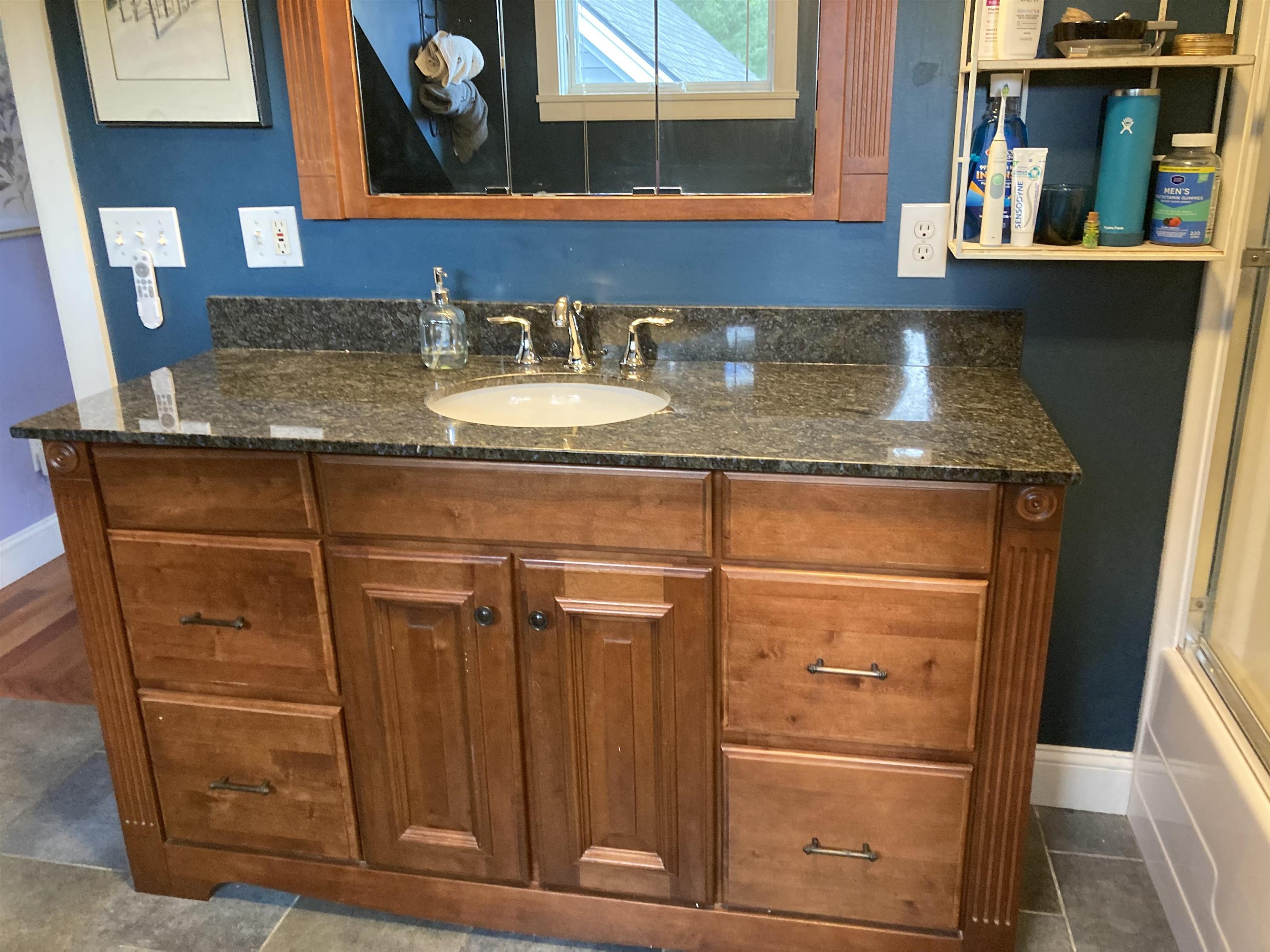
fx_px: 1027
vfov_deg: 49.7
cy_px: 476
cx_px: 635
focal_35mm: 28
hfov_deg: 63.4
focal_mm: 3.99
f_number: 1.8
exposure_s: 1/60
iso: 320
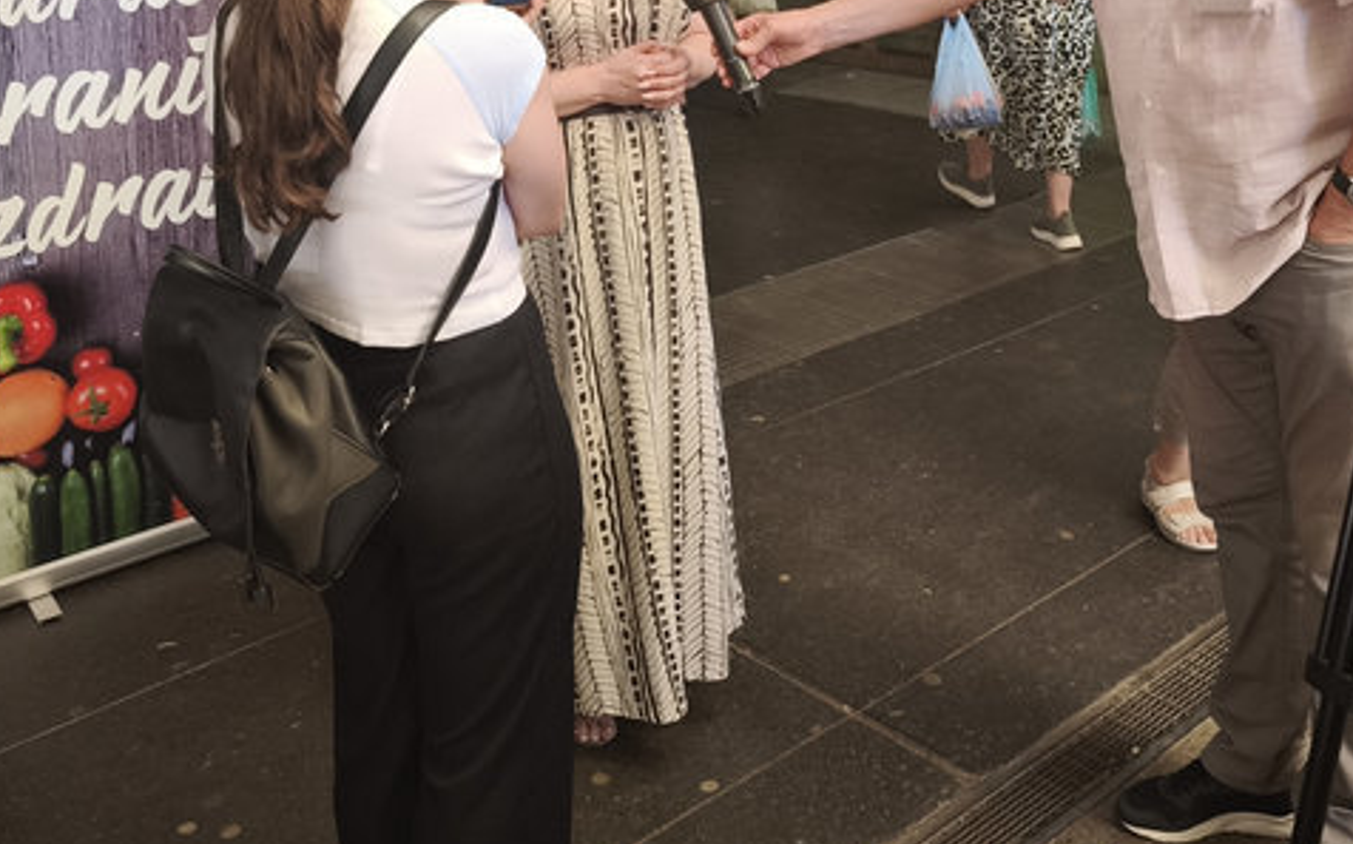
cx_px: 756
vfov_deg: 29.5
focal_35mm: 41
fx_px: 1511
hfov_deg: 48.1
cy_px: 34
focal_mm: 6.57
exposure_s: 1/100
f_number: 1.6
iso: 320
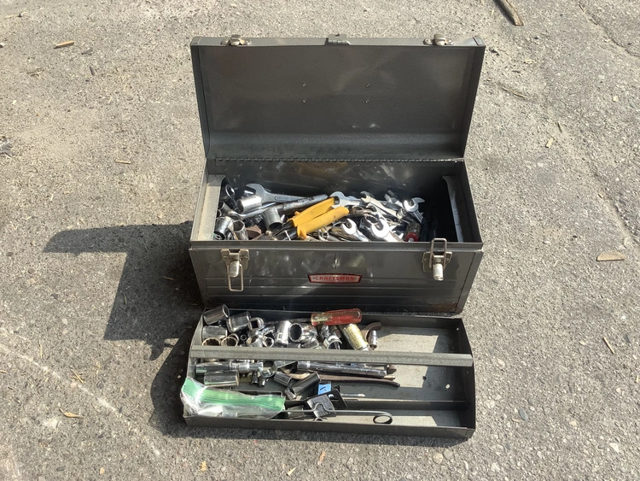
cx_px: 320
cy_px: 240
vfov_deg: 45.5
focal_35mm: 31
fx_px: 573
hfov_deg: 58.3
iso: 25
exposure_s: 1/509
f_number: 2.4
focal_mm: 3.3
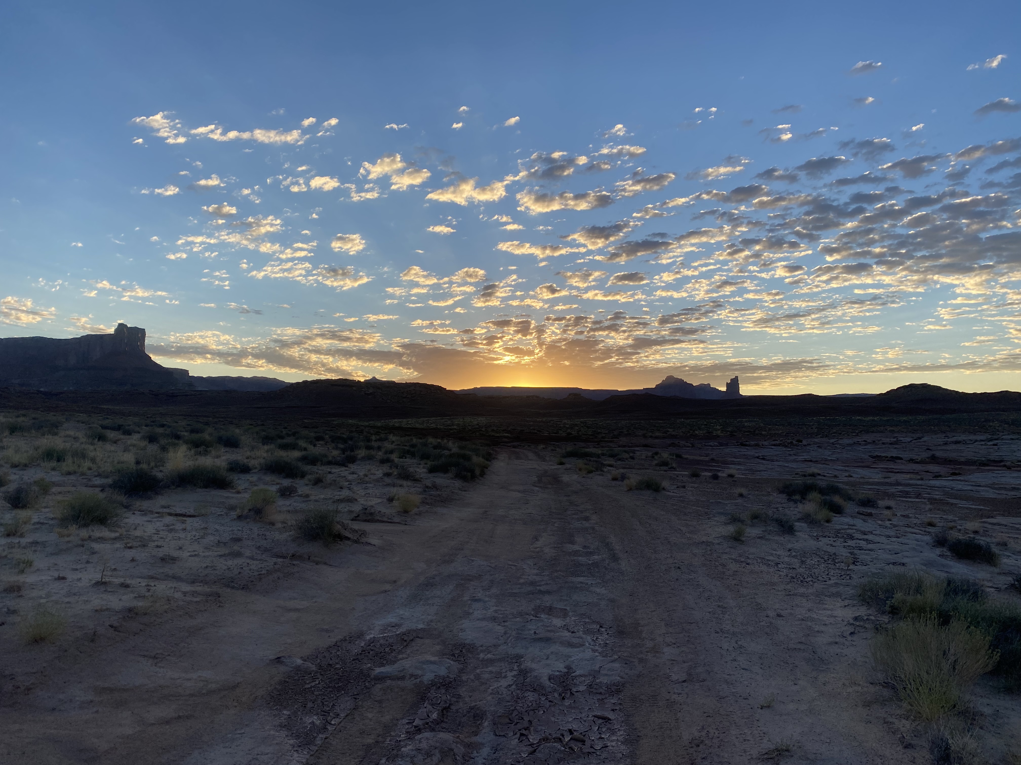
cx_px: 510
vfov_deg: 53.1
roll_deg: -1.0
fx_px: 767
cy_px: 382
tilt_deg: +4.6
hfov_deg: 67.3
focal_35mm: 26
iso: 32
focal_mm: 4.25
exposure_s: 1/1330
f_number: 1.8
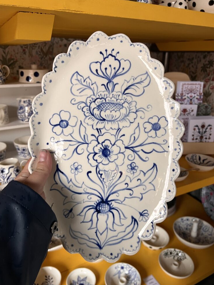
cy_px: 145
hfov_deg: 51.4
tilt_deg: -21.5
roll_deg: -1.2
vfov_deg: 65.3
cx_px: 103
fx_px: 222
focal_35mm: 27
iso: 125
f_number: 1.5
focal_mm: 5.7
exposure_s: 1/60
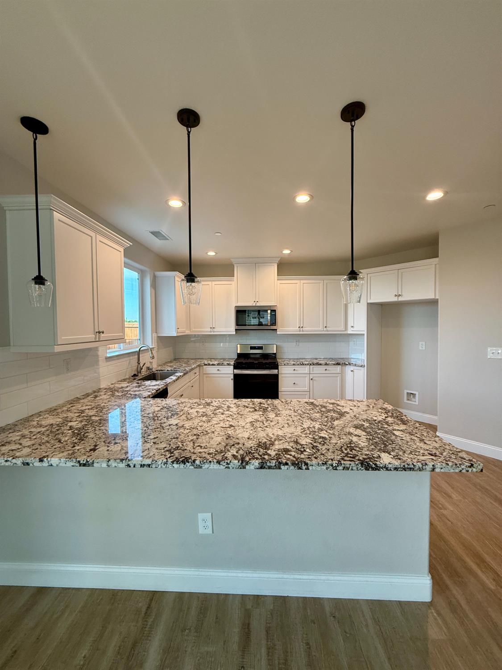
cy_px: 335
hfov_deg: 85.7
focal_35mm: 14
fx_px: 271
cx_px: 251
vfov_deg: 102.1
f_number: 2.2
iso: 160
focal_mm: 2.22
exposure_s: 1/120
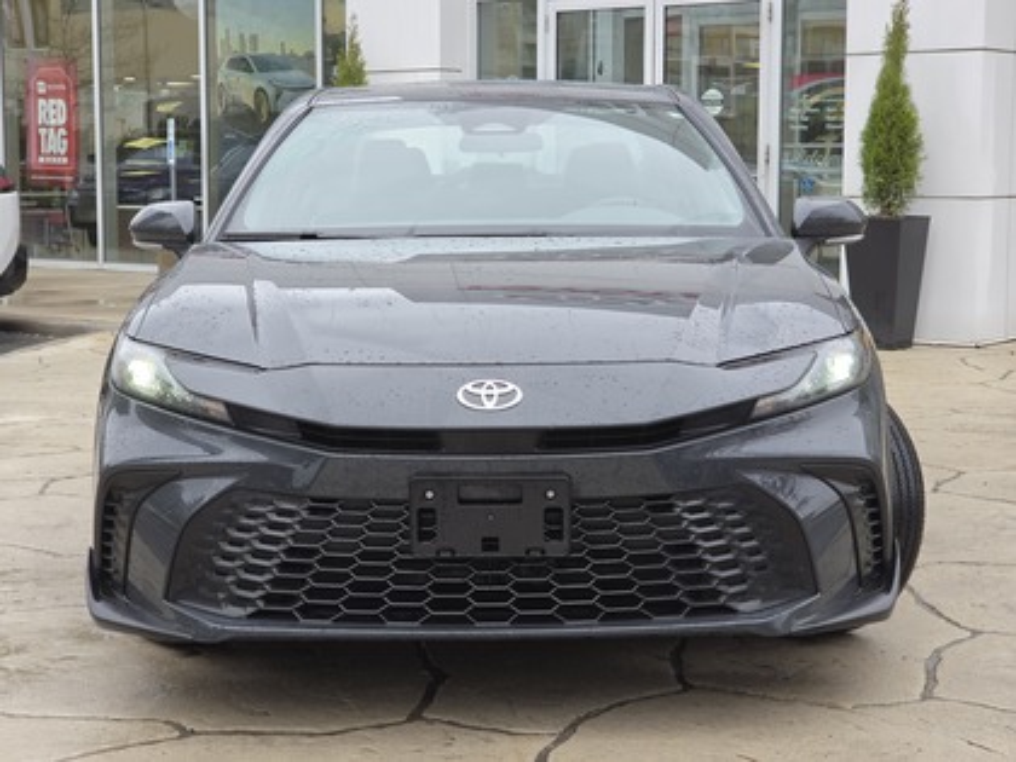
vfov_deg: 21.3
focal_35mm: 69
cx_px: 508
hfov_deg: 28.2
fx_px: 2025
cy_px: 381
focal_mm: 7
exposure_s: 1/120
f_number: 2.4
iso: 32
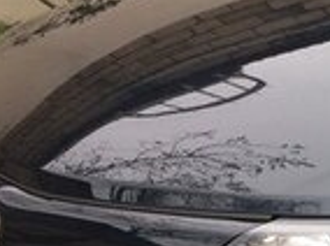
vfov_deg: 10.9
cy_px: 175
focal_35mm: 135
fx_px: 1285
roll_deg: -1.2
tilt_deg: -19.9
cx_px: 644
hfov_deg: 12.9
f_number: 2.2
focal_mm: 4.15
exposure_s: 1/100
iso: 40
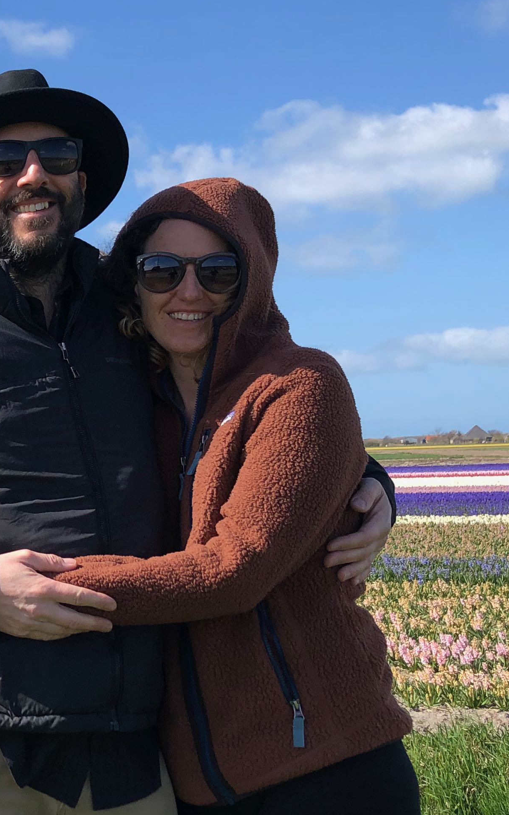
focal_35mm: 62
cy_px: 448
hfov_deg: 18.7
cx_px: -241
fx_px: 1376
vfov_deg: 32.9
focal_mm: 4
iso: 20
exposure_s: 1/1215
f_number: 1.8
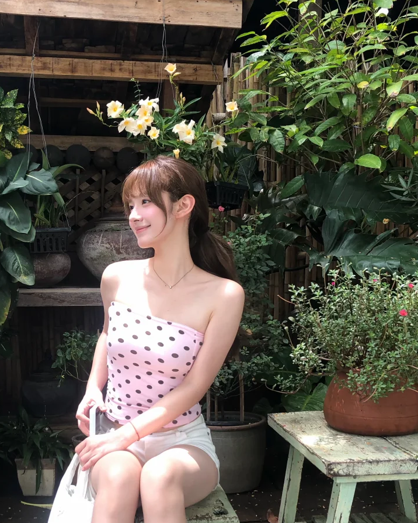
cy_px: 344
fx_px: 680
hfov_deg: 34.0
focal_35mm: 44
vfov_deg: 41.5
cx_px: 159
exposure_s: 1/133
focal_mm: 3.99
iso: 20
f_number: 1.8
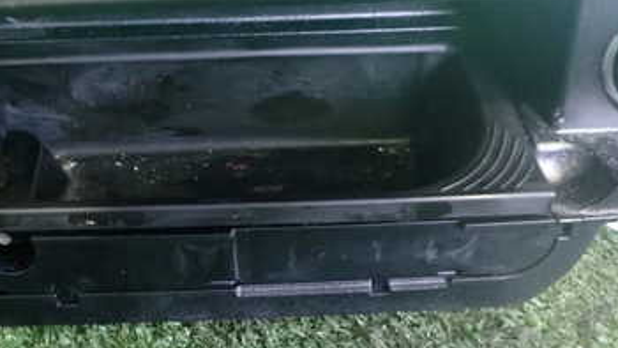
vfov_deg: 21.4
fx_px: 918
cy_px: 129
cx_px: 261
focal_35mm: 56
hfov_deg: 37.1
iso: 800
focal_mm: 5.4
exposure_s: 1/20
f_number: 2.3
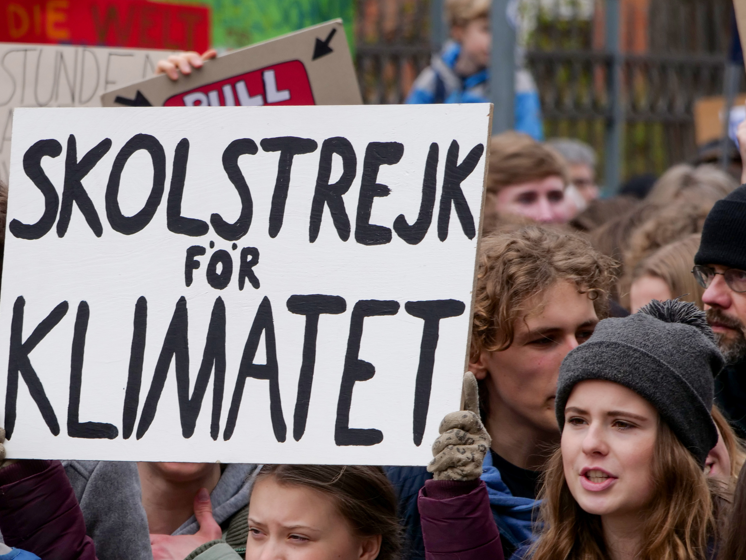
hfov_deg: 4.1
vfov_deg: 3.1
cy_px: 359
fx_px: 10322
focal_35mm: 479
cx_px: 201
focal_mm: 162
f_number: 7.1
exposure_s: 1/400
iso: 200
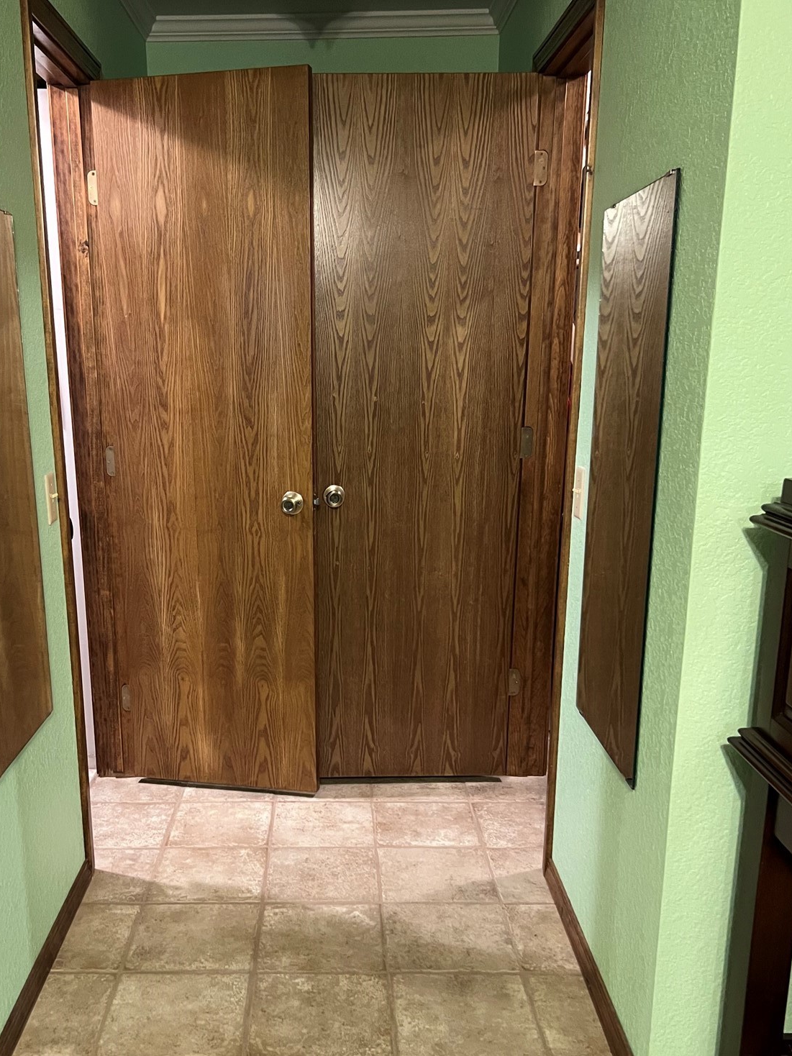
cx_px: 301
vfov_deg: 53.7
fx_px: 1037
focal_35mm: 34
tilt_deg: -13.8
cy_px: 621
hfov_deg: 41.5
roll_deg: +1.0
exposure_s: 1/40
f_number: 1.5
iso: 500
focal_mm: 5.7
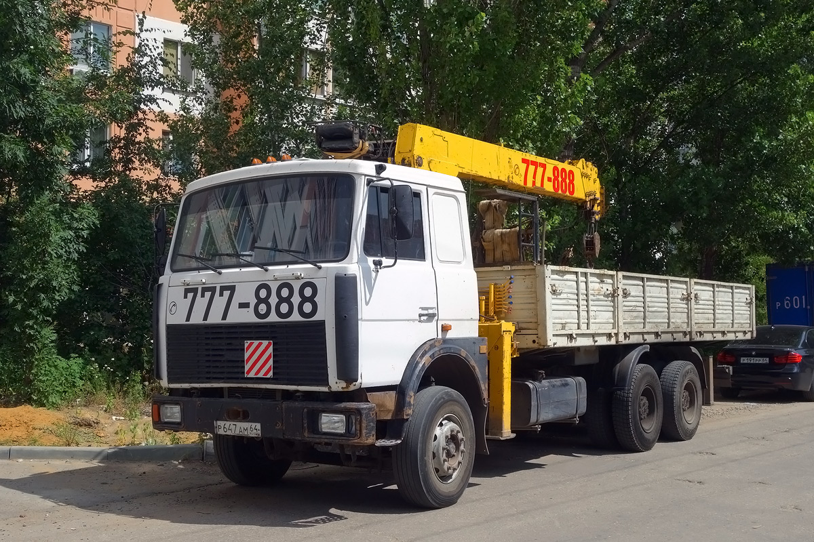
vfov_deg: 31.2
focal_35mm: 43
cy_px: 271
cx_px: 407
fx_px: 972
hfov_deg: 45.4
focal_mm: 15.82
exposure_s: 1/500
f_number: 6.3
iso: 125
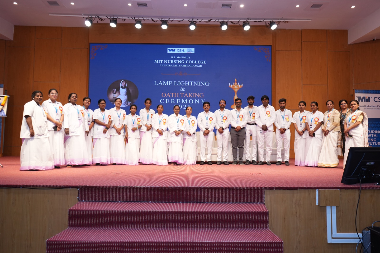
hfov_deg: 63.7
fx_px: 306
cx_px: 190
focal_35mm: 29
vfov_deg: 44.9
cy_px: 126
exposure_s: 1/125
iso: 1250
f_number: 6.3
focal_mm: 29
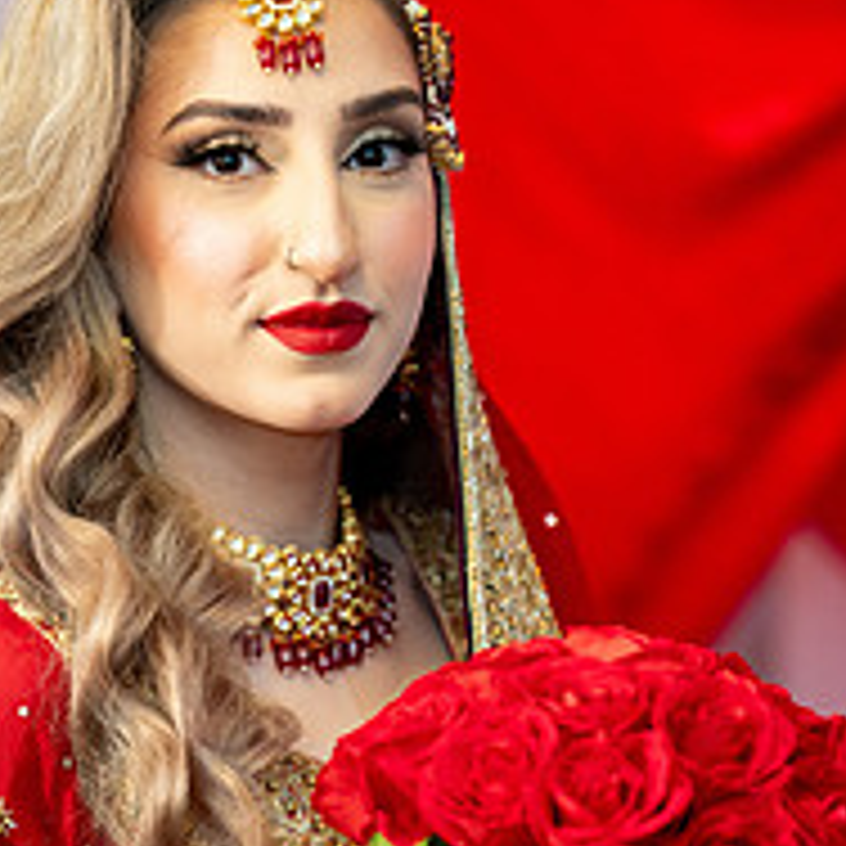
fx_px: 5613
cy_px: 765
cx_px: 238
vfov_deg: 8.6
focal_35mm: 203
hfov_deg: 8.6
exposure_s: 1/200
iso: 1000
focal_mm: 100
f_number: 2
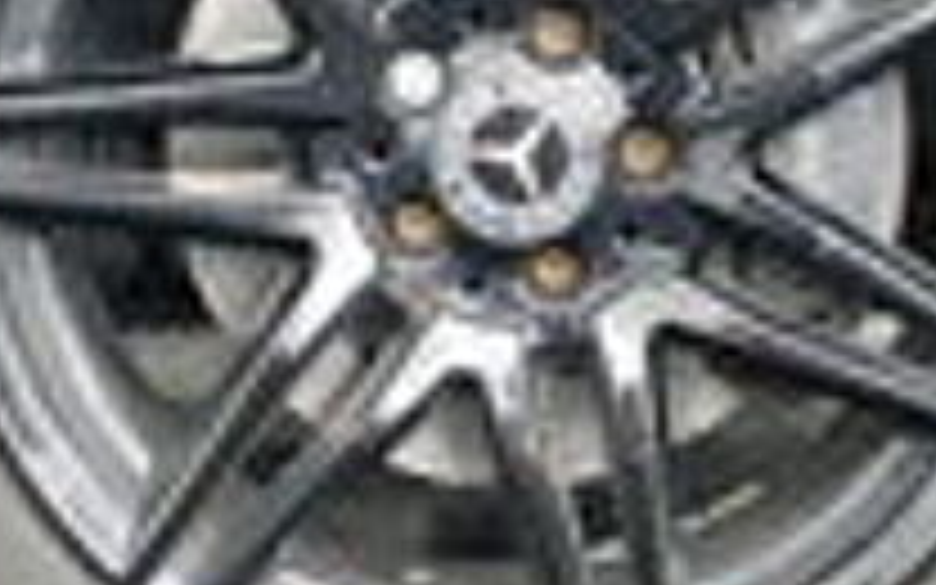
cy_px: 86
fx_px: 2372
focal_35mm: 93
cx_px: 580
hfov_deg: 22.3
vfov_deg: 14.0
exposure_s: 1/8
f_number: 6.3
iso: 3200
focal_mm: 19
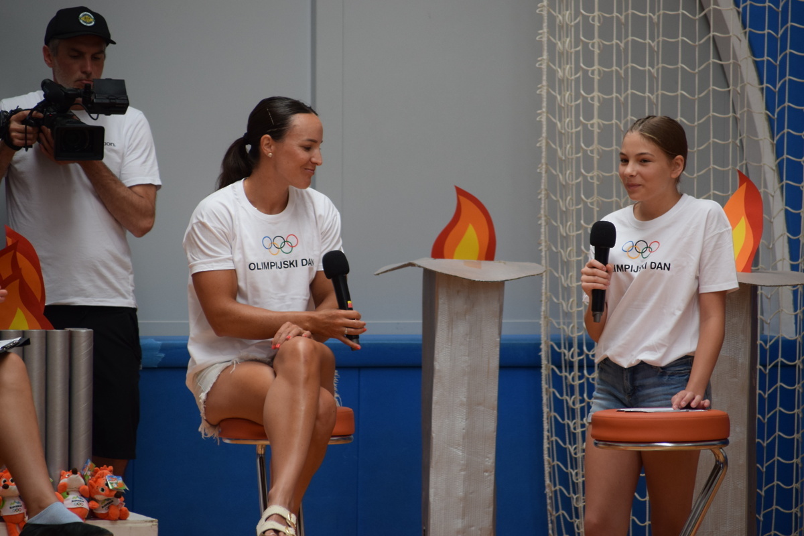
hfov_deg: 6.9
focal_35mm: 300
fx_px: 6699
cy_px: 268
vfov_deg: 4.6
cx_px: 402
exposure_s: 1/200
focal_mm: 200
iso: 800
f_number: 6.3
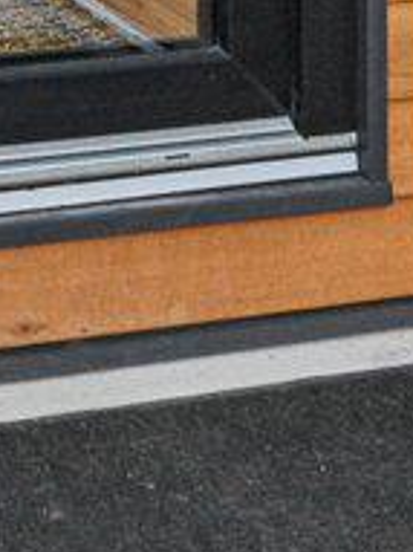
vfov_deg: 10.4
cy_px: -741
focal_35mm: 165
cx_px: -309
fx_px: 2628
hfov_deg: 8.7
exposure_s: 1/100
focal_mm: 16
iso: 800
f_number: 8
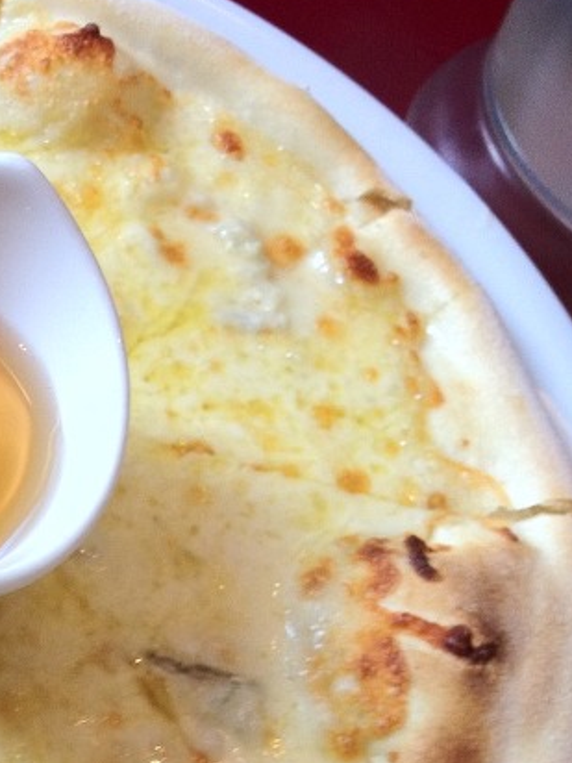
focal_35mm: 68
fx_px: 1498
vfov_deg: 28.3
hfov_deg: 19.9
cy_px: 528
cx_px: -159
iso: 125
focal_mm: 4.28
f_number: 2.4
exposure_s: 1/20
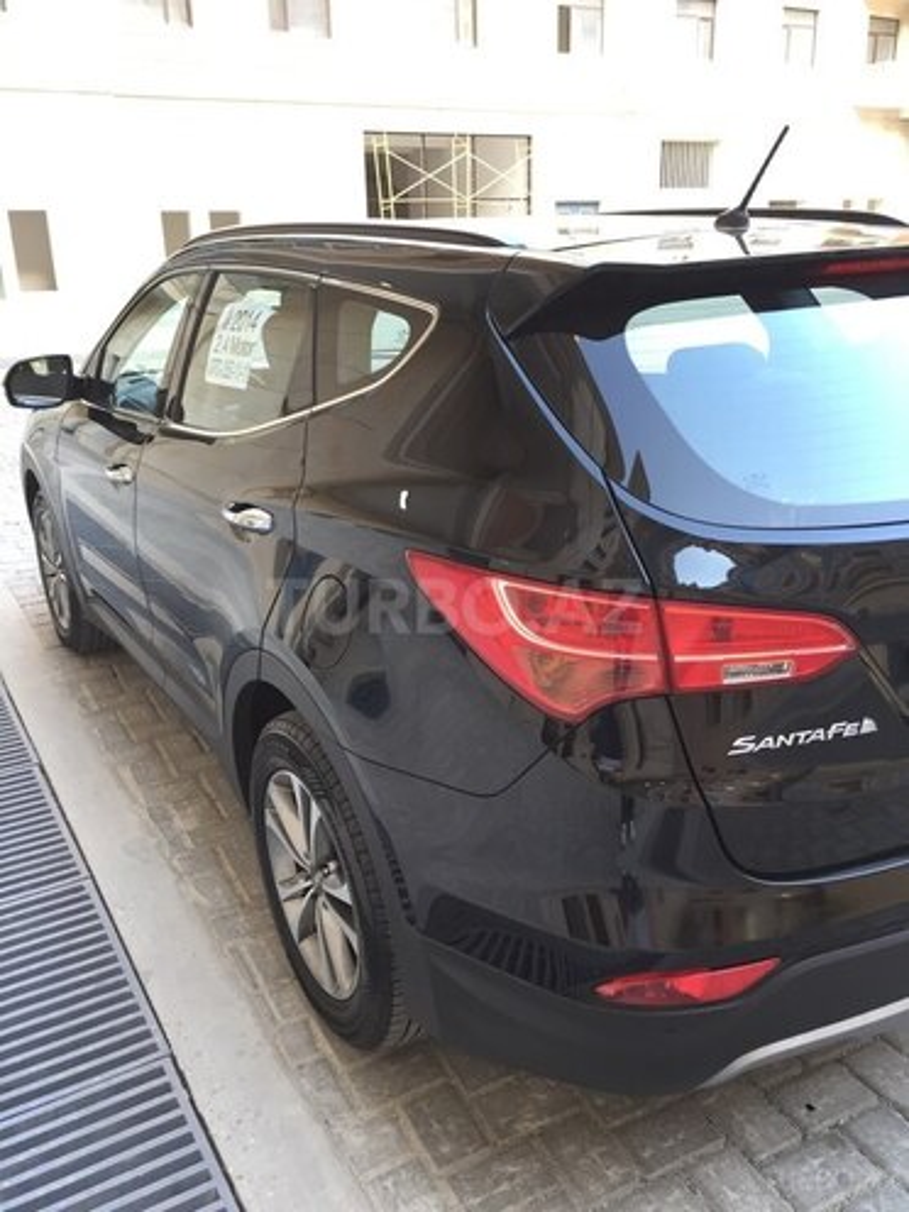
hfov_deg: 48.2
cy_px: 606
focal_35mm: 29
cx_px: 454
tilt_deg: -18.4
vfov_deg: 61.7
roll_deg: +2.0
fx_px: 1015
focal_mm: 4.15
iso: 32
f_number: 2.2
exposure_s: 1/33
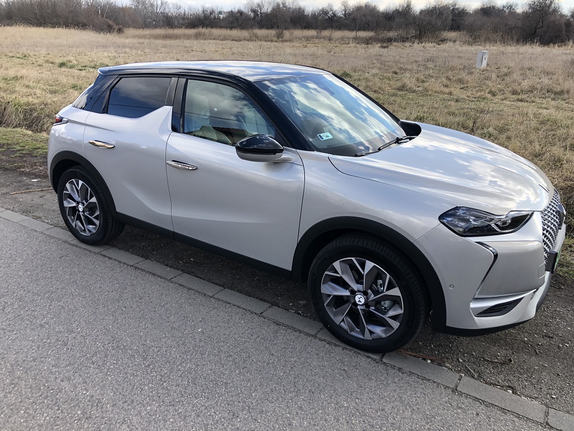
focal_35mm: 28
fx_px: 464
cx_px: 287
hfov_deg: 63.4
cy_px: 216
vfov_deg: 49.7
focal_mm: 3.99
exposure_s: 1/458
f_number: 1.8
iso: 20
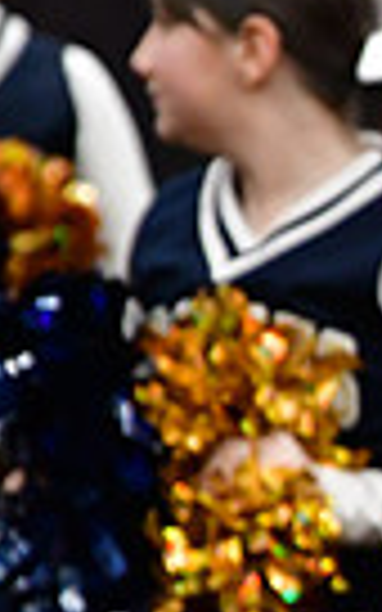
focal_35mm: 1300
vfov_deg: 1.6
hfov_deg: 1.0
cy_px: 556
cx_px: 1142
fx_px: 21654
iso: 4000
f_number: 3.5
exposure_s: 1/500
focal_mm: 200
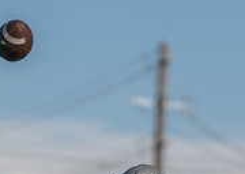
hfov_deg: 2.6
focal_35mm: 784
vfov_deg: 1.8
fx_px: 5447
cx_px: 169
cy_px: 254
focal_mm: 200
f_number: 2.8
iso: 100
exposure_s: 1/3200
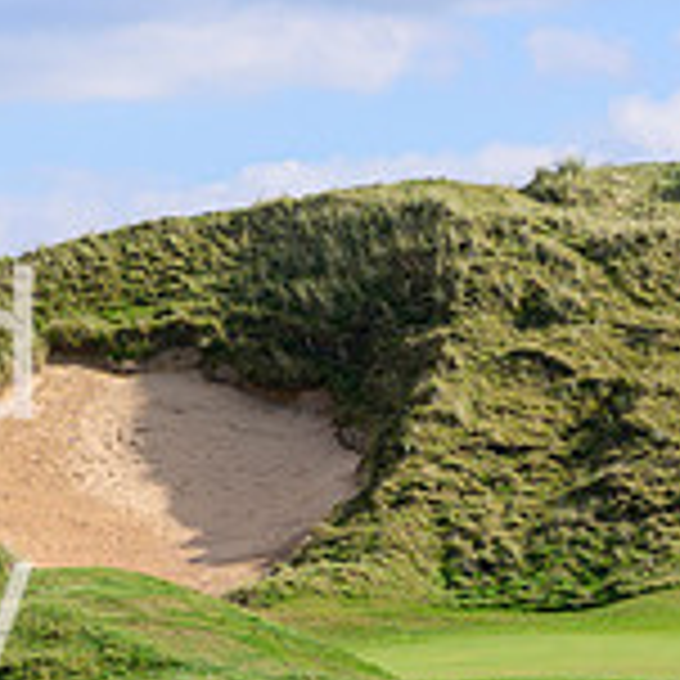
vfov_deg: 4.6
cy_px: 387
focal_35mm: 385
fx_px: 8557
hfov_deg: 4.5
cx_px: -536
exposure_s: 1/800
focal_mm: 79
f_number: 5.6
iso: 125
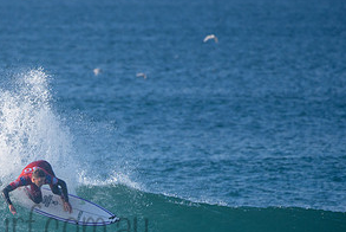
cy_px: 212
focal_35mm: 1024
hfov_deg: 2.0
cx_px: 24
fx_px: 9851
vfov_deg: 1.3
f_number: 5.6
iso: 320
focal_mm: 500
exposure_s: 1/2000
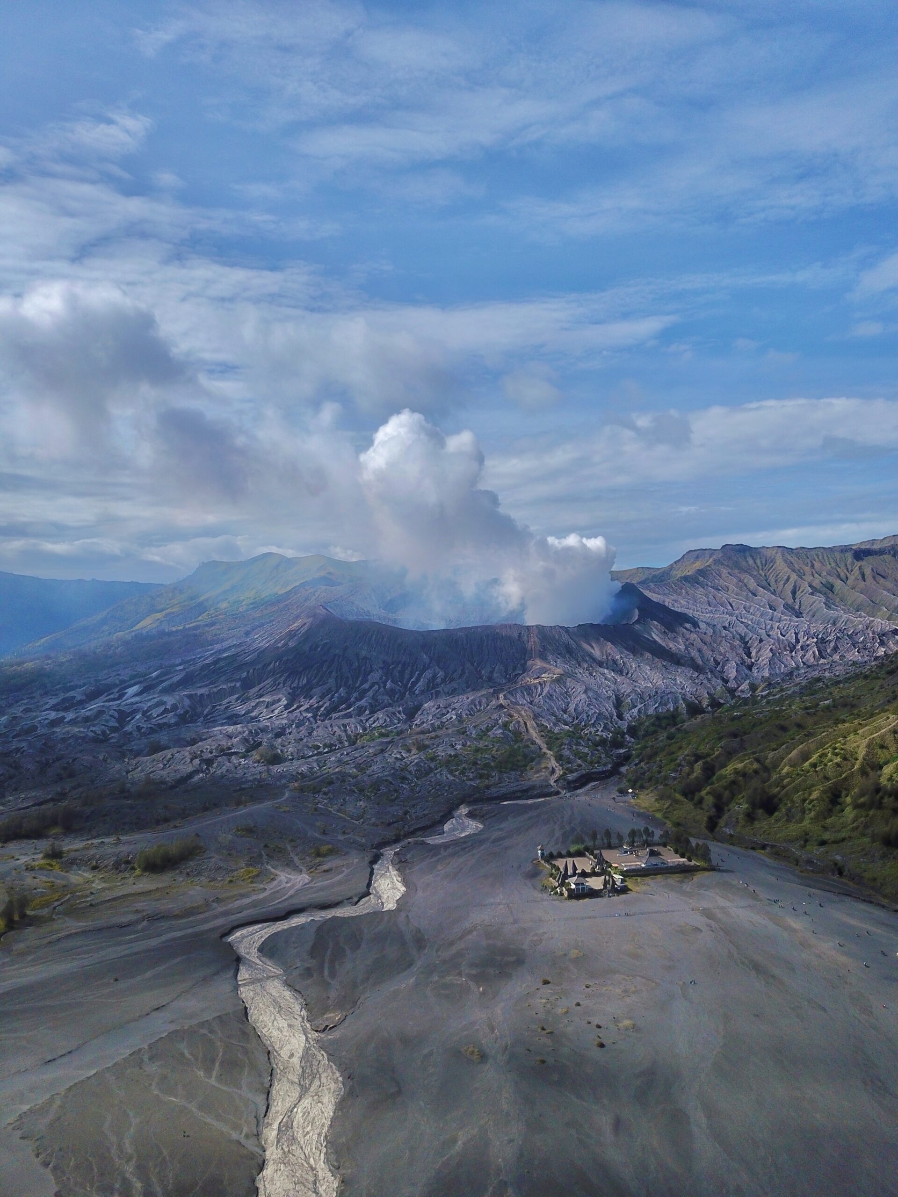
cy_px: 598
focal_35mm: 26
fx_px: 899
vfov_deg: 67.3
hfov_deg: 53.1
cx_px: 449
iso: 100
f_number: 2.2
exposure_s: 1/2890
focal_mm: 4.73
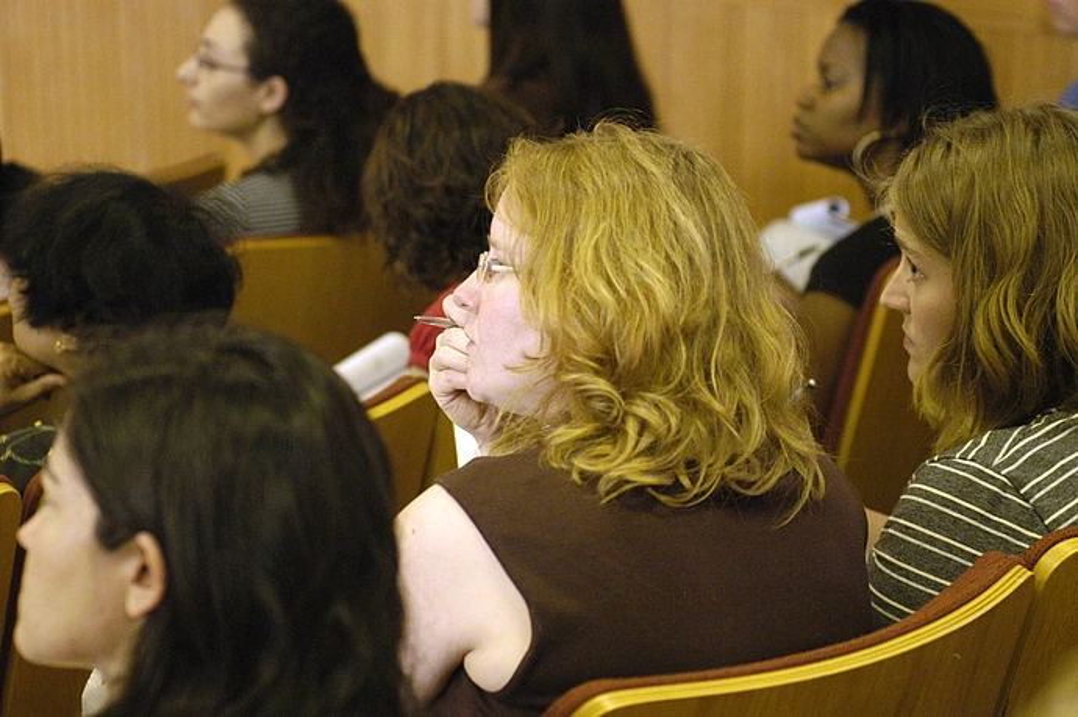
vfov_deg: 13.0
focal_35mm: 105
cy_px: 358
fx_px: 3142
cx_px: 539
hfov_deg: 19.5
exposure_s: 1/30
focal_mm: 70
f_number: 2.8
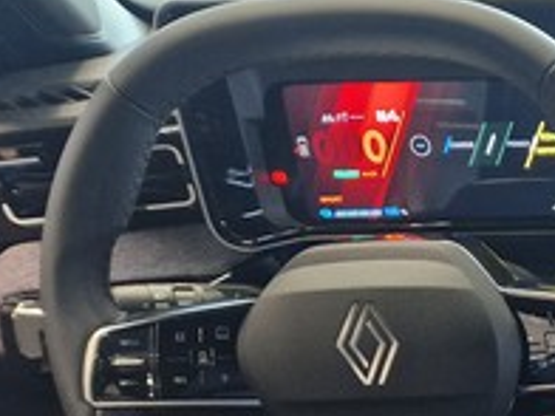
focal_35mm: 75
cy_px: 620
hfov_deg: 21.1
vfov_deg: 17.7
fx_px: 1202
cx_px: 881
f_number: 1.8
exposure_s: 1/100
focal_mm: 5.4
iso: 320
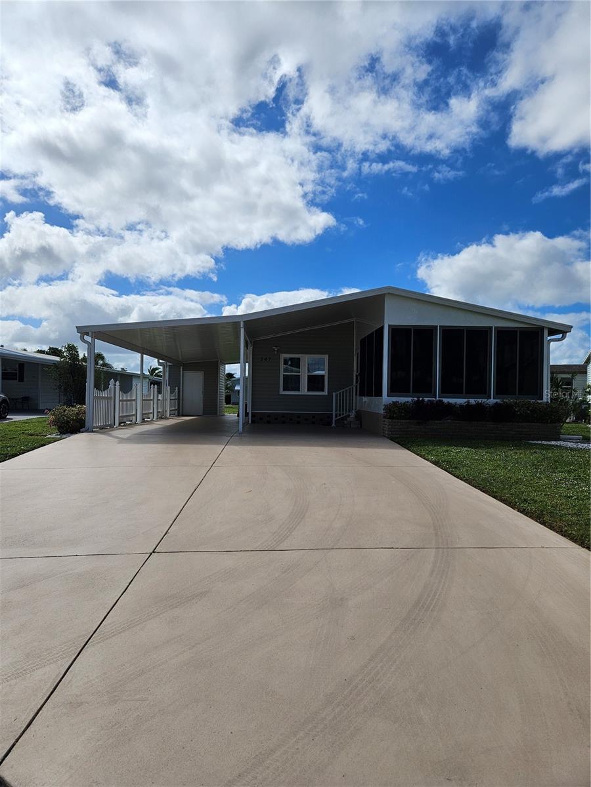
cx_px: 296
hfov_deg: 58.9
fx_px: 524
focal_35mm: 23
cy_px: 394
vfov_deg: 73.9
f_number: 1.8
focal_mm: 5.4
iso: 25
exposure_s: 1/5733
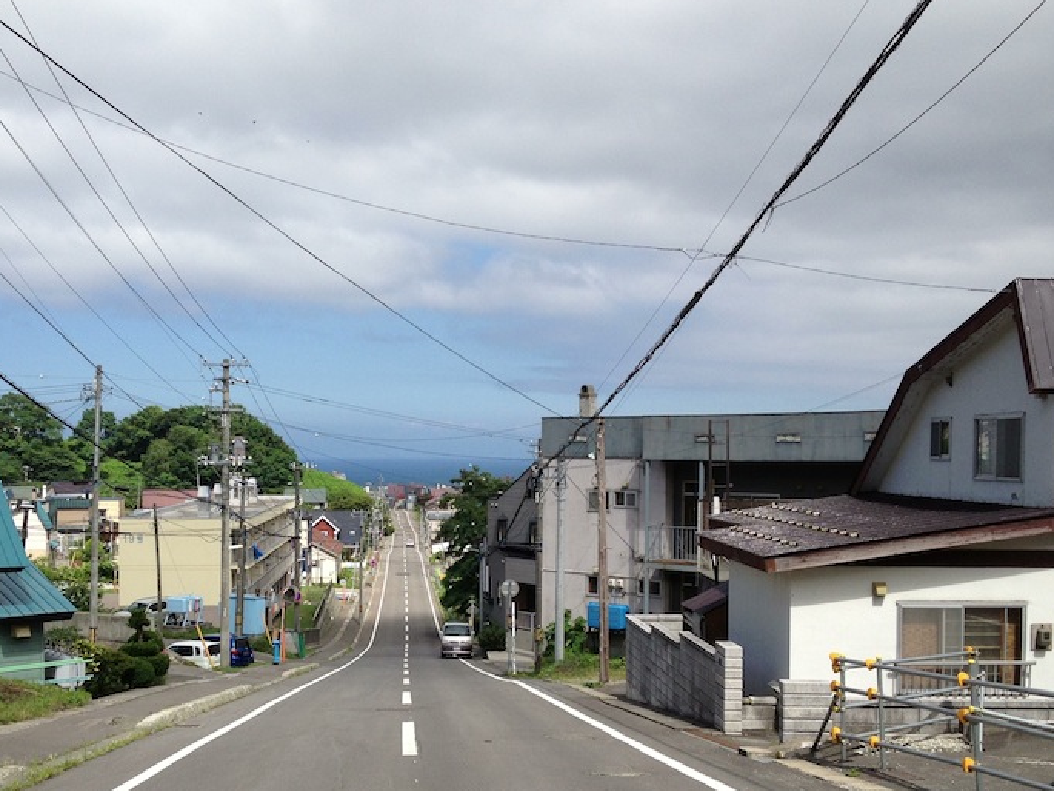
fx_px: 1401
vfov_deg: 31.3
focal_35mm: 46
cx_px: 435
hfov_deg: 41.1
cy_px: 509
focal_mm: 4.28
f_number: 2.4
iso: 50
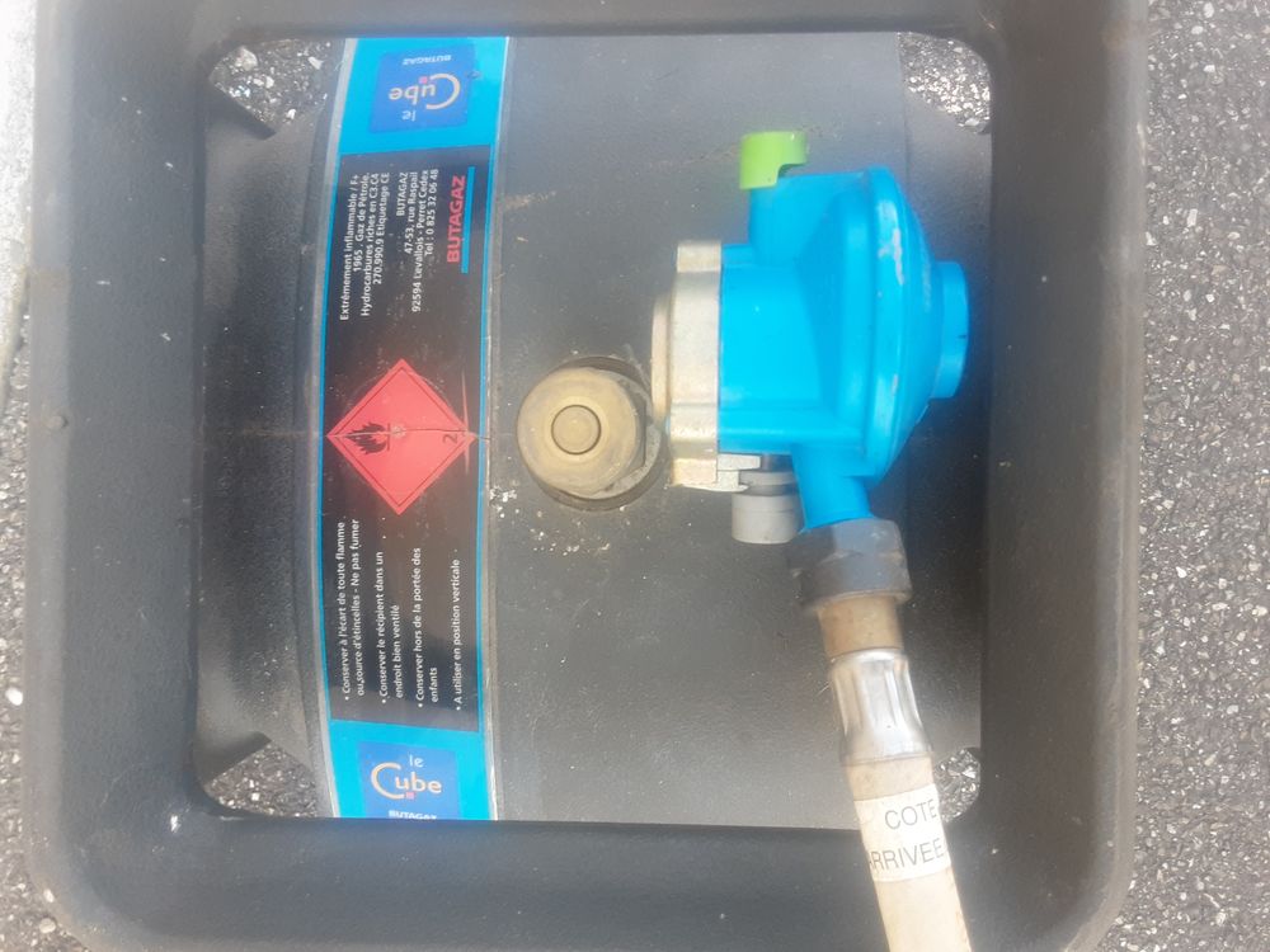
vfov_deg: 49.7
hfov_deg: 63.4
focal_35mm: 28
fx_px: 1027
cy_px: 476
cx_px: 635
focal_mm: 2.9
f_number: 1.9
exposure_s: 1/100
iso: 64
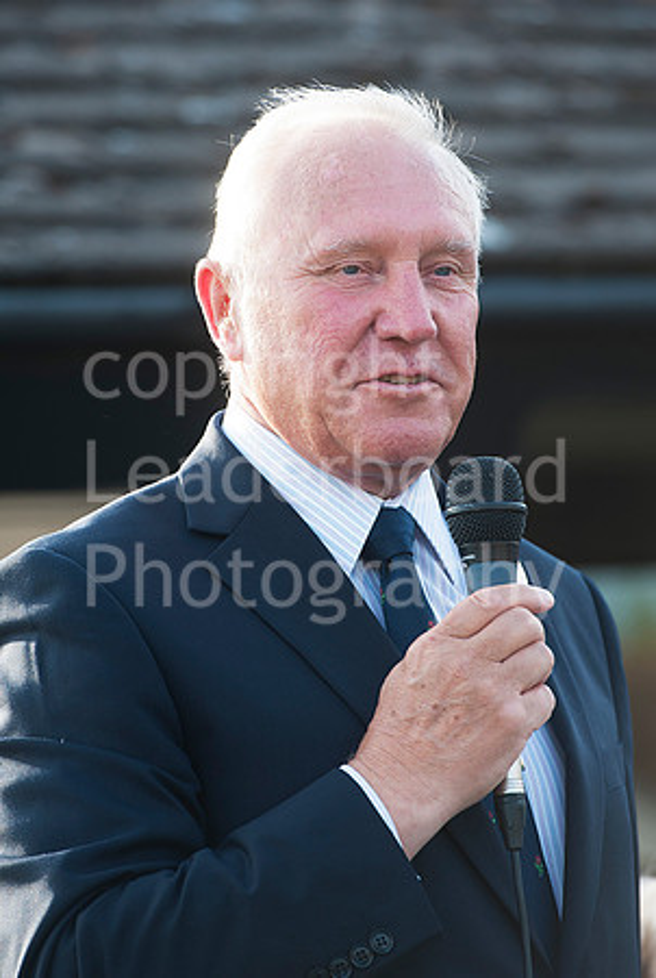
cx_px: 328
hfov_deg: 6.9
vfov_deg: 10.3
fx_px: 5441
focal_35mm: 200
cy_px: 489
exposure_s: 1/320
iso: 400
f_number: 5
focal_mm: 200
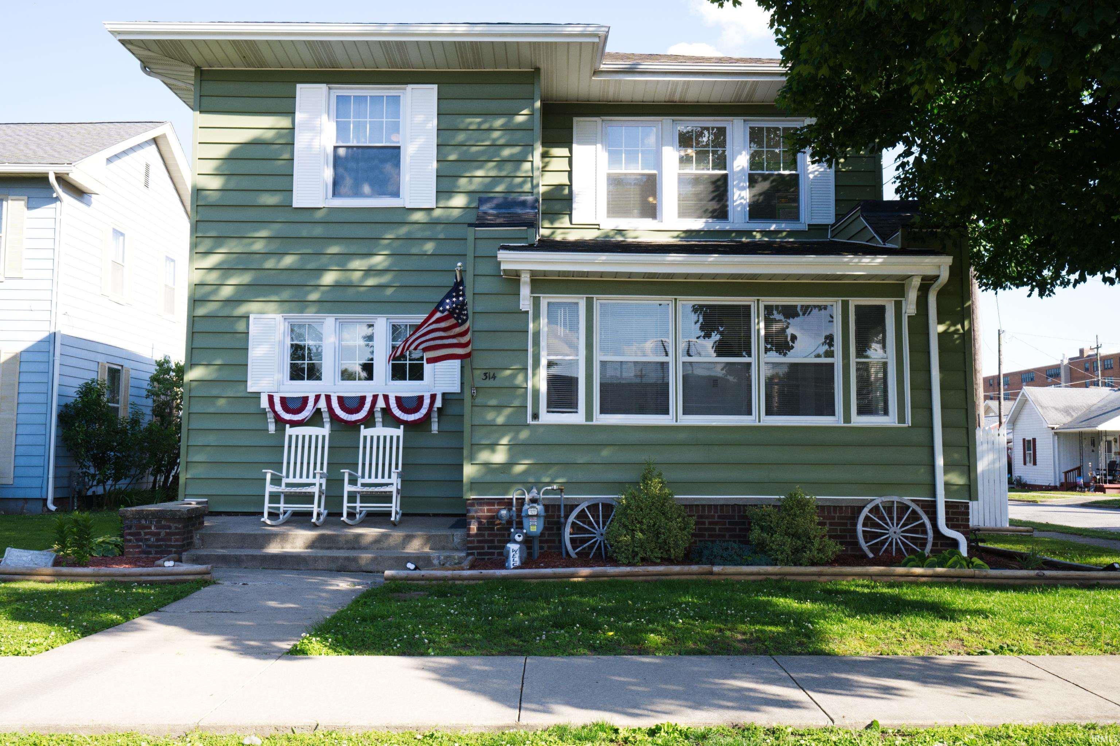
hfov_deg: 58.7
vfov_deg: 41.1
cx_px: 560
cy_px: 373
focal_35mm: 32
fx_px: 995
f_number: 13
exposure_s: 1/400
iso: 1600
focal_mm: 32
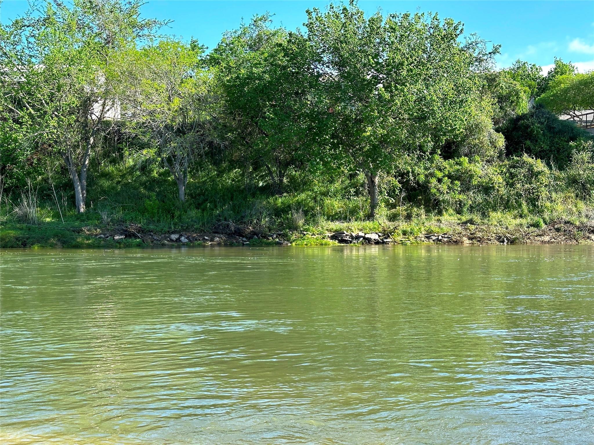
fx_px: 824
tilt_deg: -1.4
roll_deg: -0.3
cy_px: 222
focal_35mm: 48
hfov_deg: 39.7
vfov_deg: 30.3
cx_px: 297
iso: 64
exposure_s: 1/962
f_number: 1.78
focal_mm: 6.86
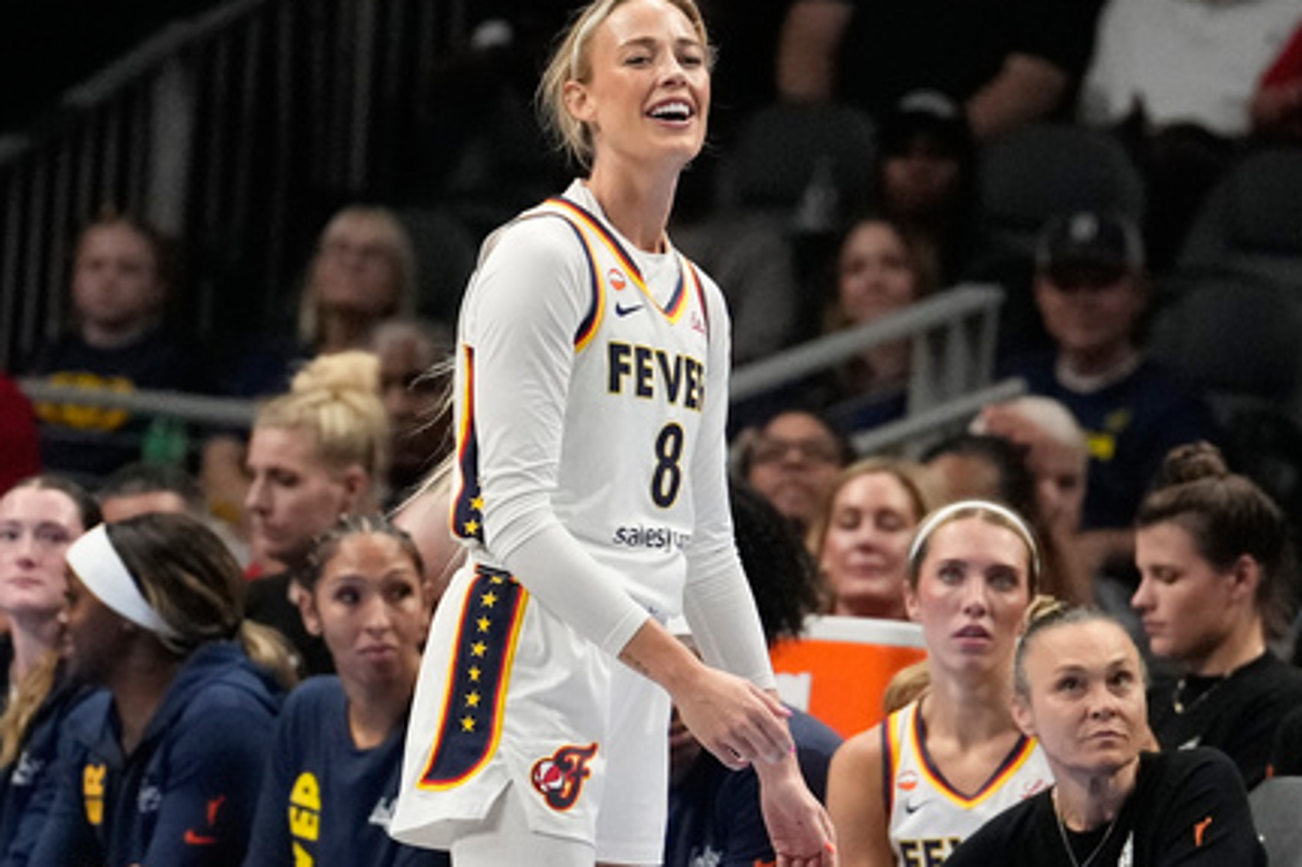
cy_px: 598
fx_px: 25739
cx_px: 785
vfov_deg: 1.9
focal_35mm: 712
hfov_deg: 2.9
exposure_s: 1/2500
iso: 5000
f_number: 2.8
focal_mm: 200
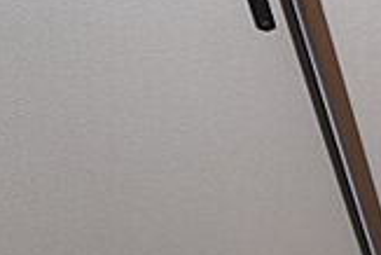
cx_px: 685
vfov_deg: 14.5
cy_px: 34
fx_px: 996
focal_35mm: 94
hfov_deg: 17.6
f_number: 3.5
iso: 1000
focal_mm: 16
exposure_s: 1/30
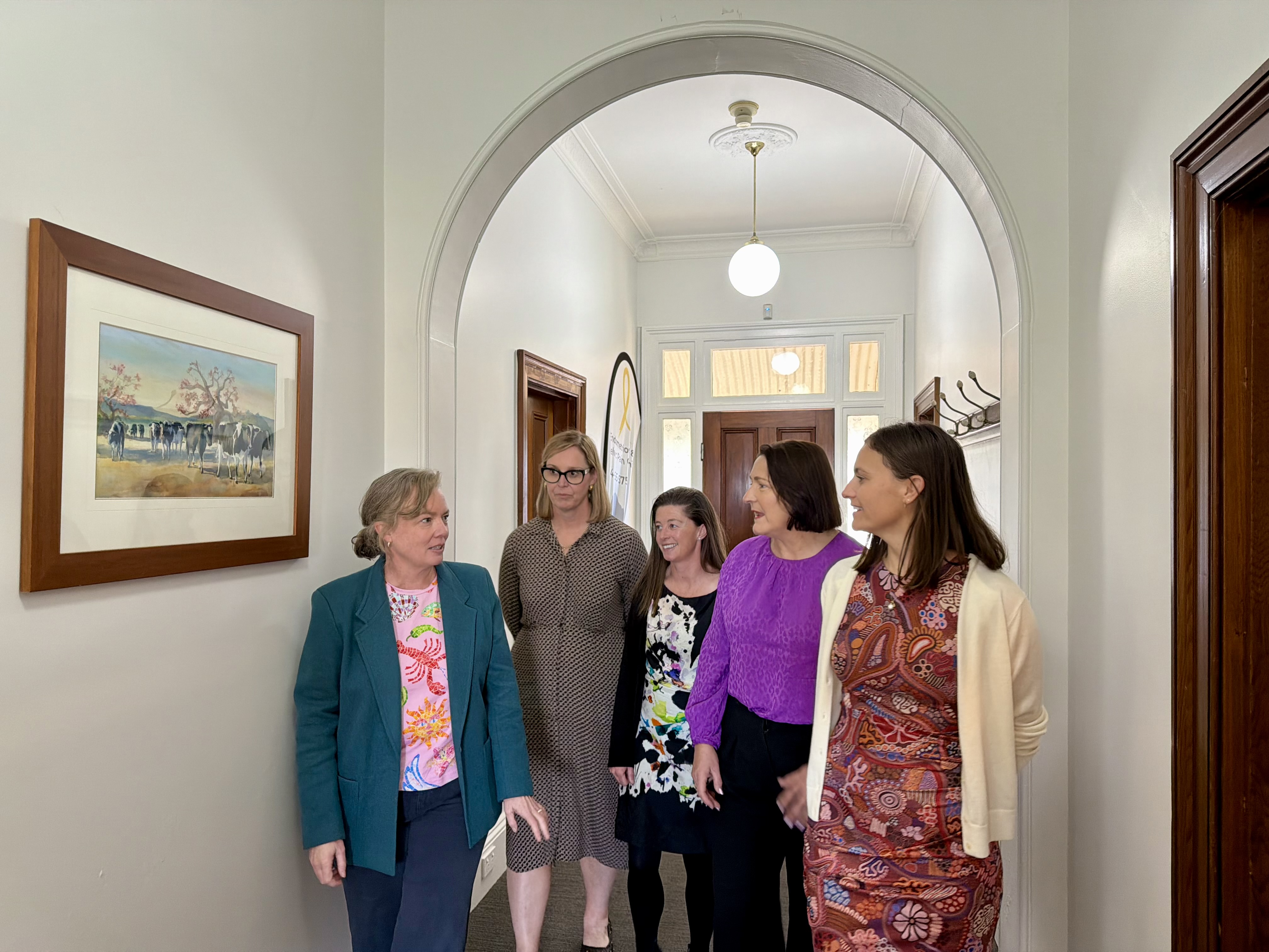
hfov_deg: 71.6
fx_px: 880
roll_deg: +0.2
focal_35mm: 24
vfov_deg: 56.8
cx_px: 634
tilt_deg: +0.4
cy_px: 476
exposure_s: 1/50
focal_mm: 6.76
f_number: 1.78
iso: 200
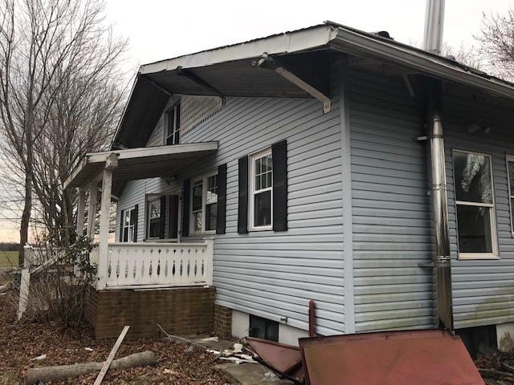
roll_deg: -1.3
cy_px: 192
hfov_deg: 63.4
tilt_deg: +9.2
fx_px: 416
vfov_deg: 49.7
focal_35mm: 28
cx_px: 257
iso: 20
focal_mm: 3.99
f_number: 1.8
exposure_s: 1/435
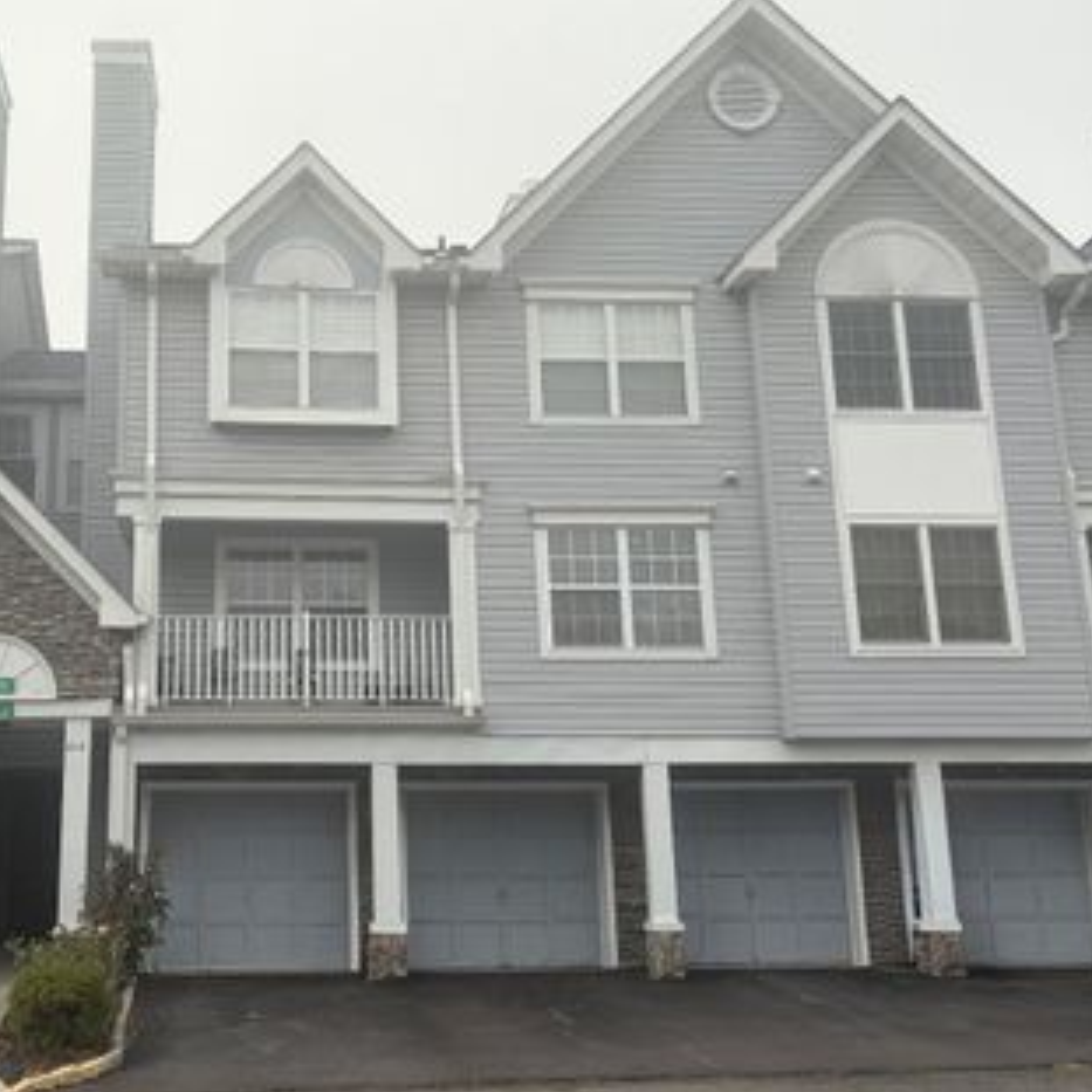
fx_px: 1321
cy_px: 542
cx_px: 302
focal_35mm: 37
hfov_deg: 43.8
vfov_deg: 44.9
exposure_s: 1/3831
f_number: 1.6
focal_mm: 5.96
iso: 50
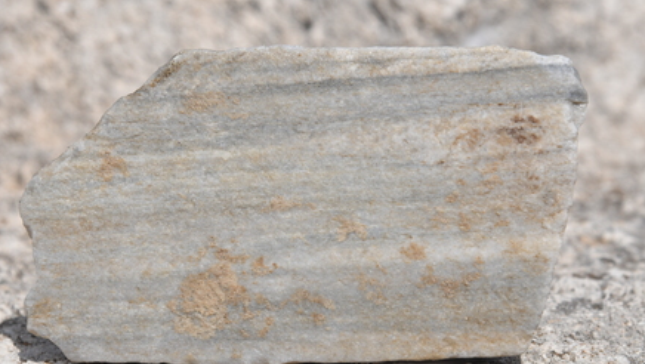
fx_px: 3252
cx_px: 322
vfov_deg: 6.4
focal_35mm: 190
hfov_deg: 11.3
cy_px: 200
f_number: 10
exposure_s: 1/1000
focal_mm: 120
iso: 250
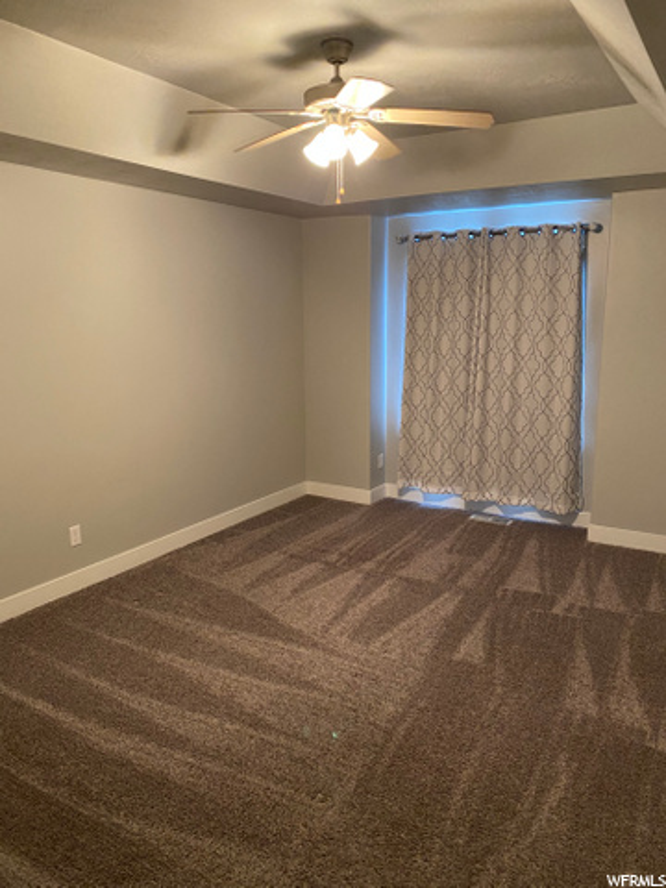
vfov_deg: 67.3
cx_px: 333
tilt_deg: -9.7
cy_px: 444
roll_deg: +0.4
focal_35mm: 26
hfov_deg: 53.1
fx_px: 667
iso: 400
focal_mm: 4.25
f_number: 1.8
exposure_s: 1/40
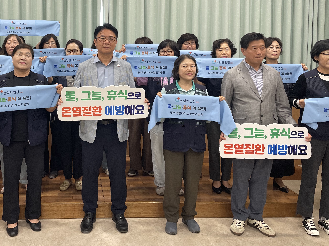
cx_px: 92
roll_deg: -0.5
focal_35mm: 38
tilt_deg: -3.1
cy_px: 78
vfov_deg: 37.2
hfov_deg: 47.6
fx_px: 361
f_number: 1.6
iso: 125
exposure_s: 1/120
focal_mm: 4.2
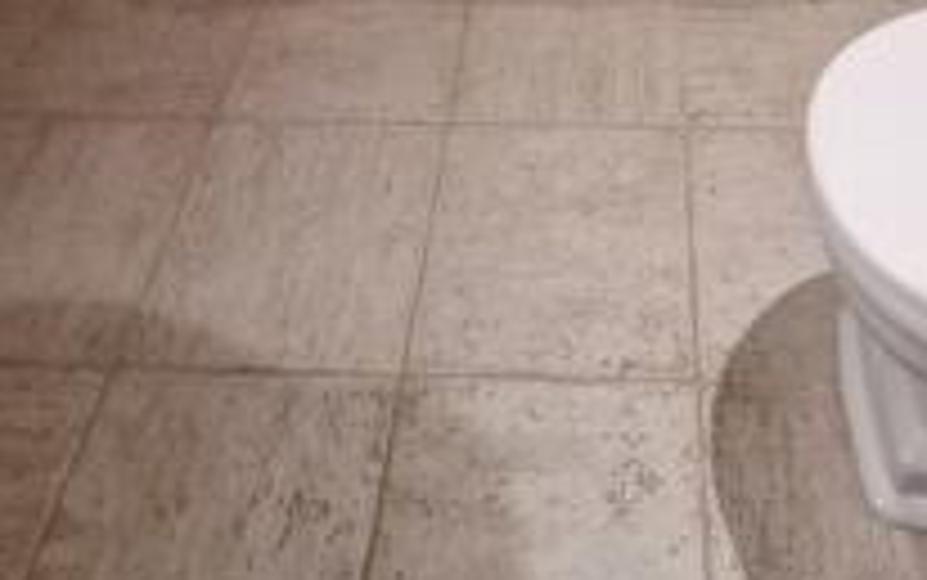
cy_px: -353
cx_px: 587
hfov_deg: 49.8
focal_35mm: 39
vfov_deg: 23.7
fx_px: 986
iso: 160
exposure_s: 1/50
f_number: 2.2
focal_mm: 2.2
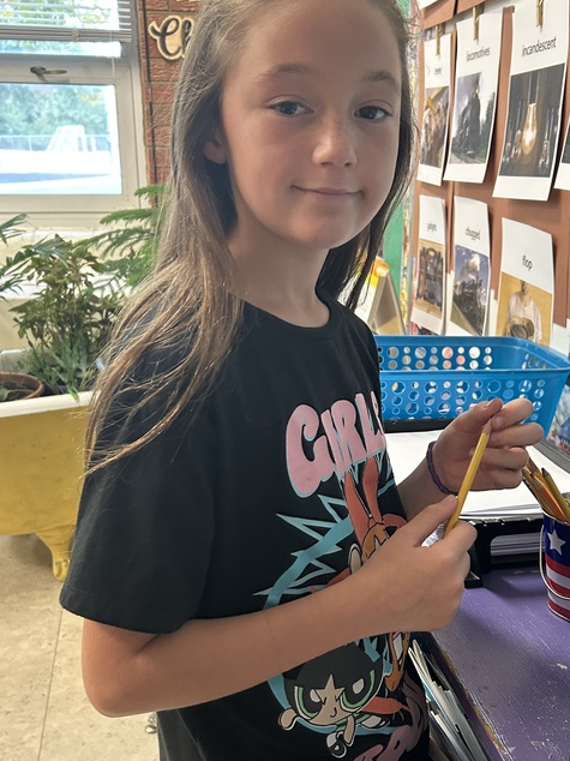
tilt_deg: -20.1
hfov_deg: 34.1
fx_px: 923
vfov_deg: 44.4
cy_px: 477
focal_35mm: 42
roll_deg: -0.8
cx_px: 359
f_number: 1.5
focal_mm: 5.7
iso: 250
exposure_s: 1/60
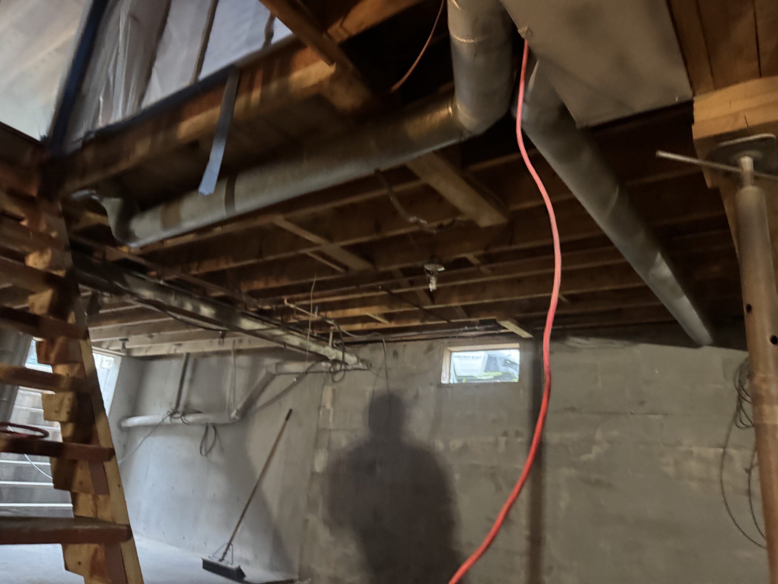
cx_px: 389
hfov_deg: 71.6
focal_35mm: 24
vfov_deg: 56.8
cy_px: 292
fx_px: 539
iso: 1250
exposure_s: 1/30
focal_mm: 6.76
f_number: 1.78
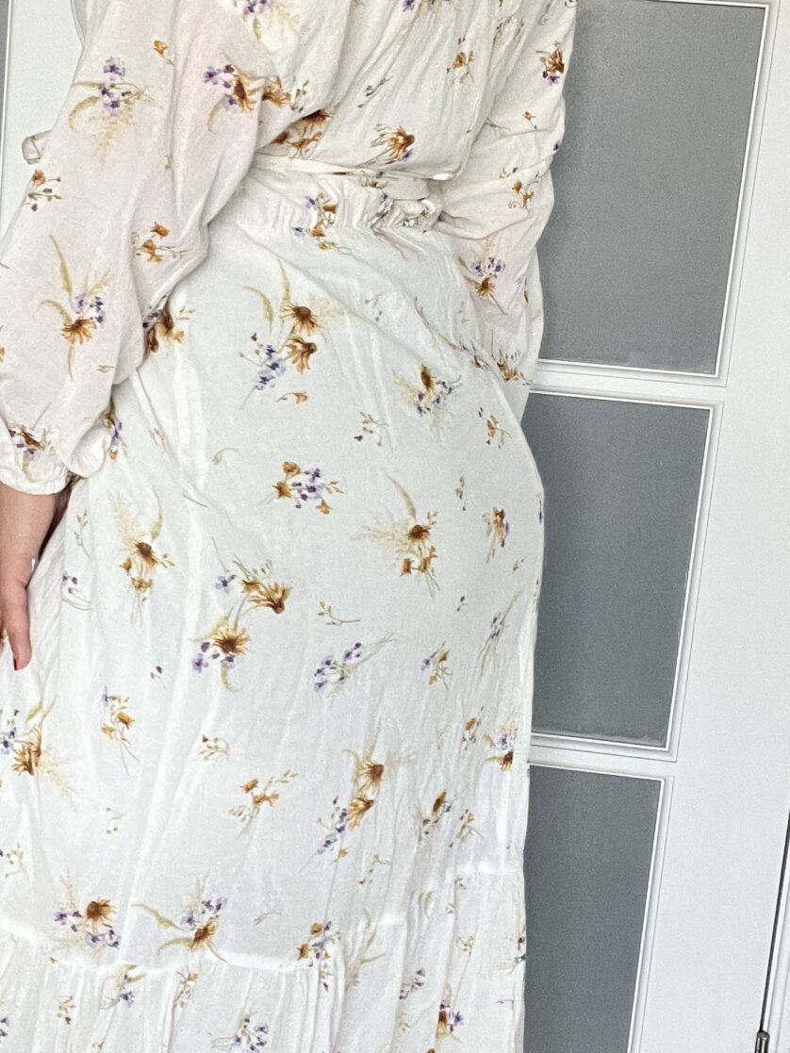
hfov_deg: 26.3
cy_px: 426
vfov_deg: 34.8
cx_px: 226
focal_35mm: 55
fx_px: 1673
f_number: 2.2
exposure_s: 1/60
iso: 160
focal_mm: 2.71
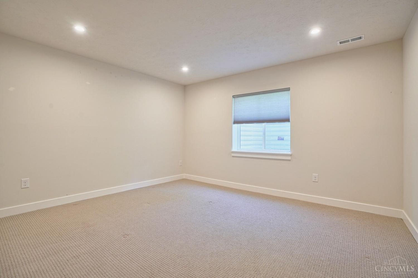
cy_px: 139
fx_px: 186
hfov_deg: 96.8
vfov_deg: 73.7
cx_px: 209
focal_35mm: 16
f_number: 7.1
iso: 400
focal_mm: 16
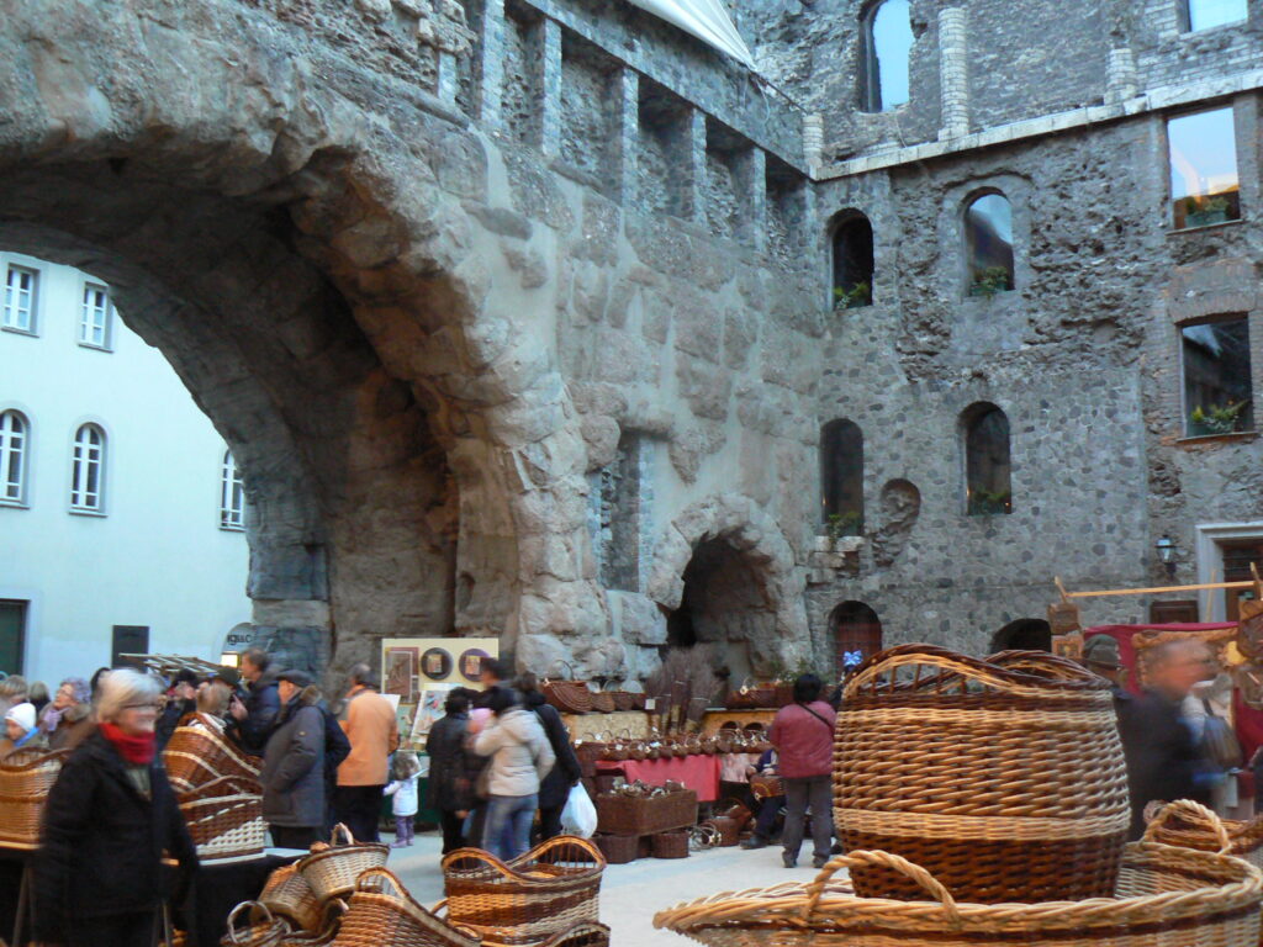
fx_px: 1313
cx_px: 632
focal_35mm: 36
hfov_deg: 51.4
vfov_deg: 39.7
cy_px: 474
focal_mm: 6
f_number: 2.8
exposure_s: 1/6
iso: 200
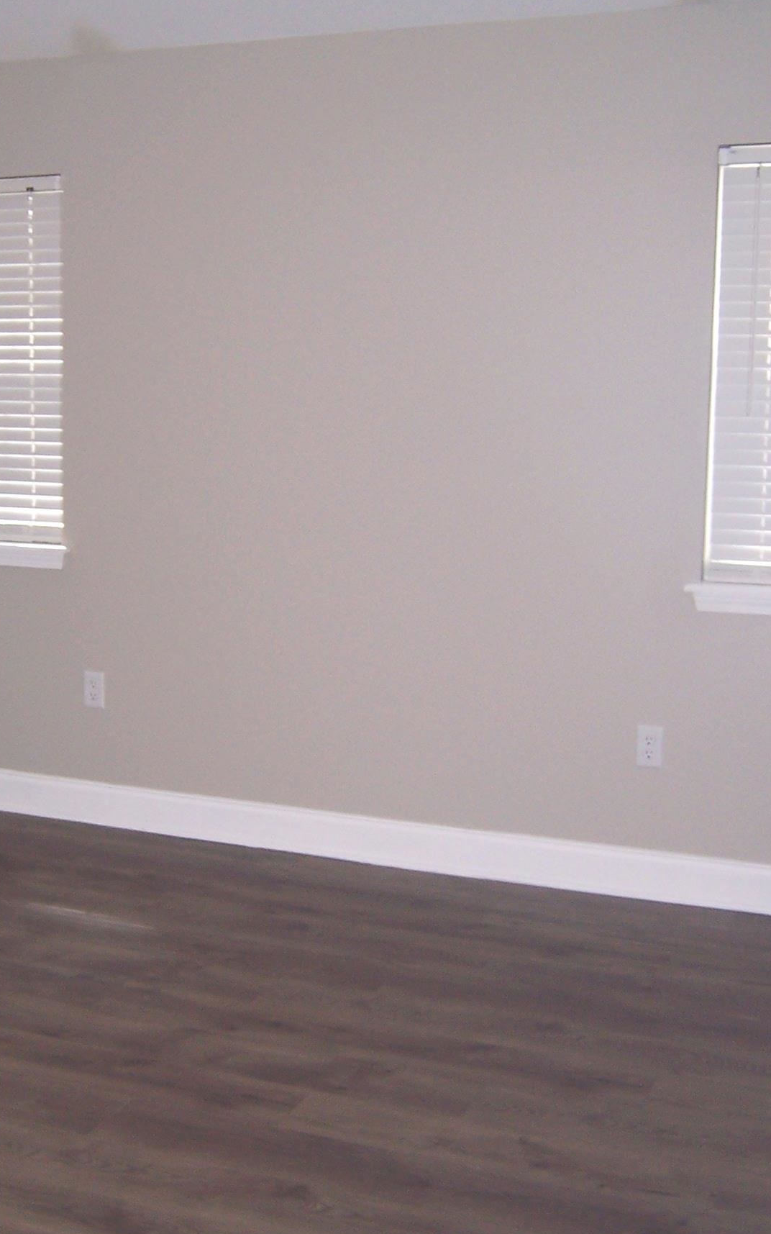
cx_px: 208
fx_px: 1580
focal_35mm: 47
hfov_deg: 27.1
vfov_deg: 42.6
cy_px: 615
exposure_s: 1/60
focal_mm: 5.5
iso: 80
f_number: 2.8
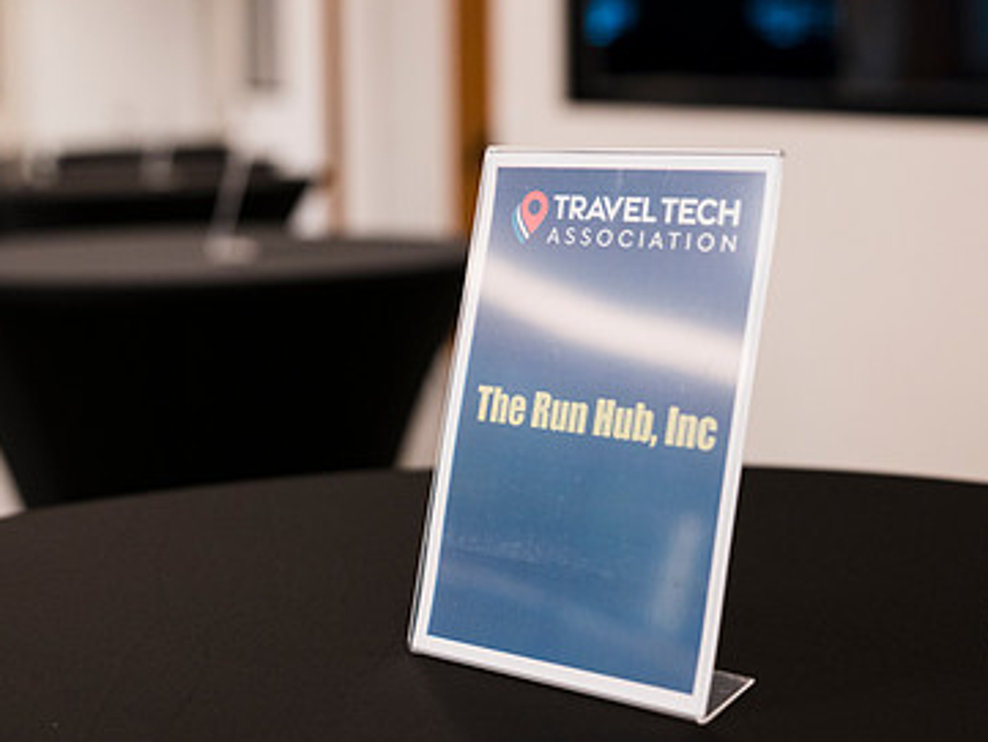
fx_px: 1941
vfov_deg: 21.6
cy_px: 278
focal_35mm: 68
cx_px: 482
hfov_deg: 28.6
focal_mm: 44
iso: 720
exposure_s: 1/200
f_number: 3.2
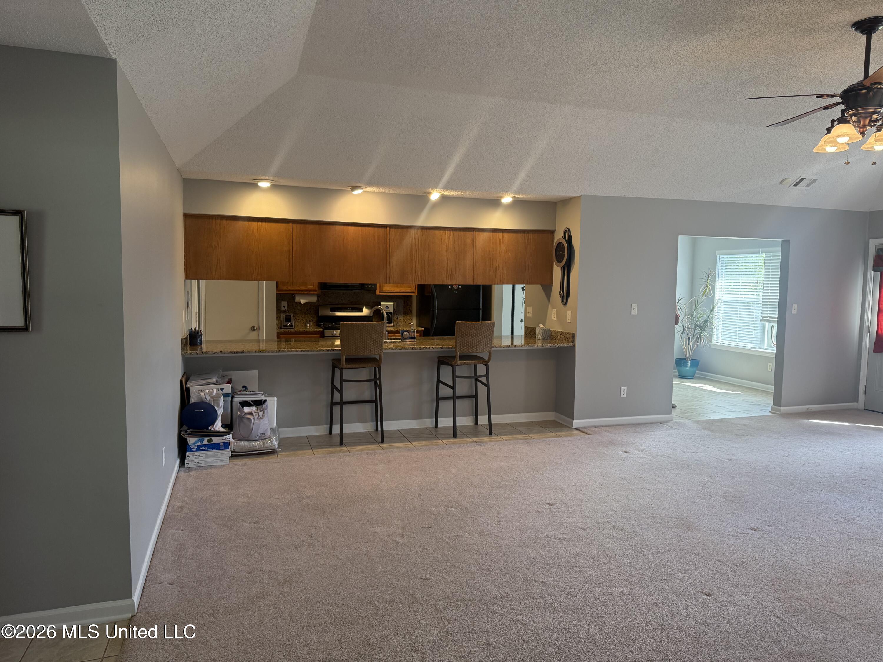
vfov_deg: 56.8
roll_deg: -0.3
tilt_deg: -3.9
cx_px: 442
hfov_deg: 71.6
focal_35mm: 24
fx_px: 612
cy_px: 331
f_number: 1.78
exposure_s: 1/156
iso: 200
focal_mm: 6.76
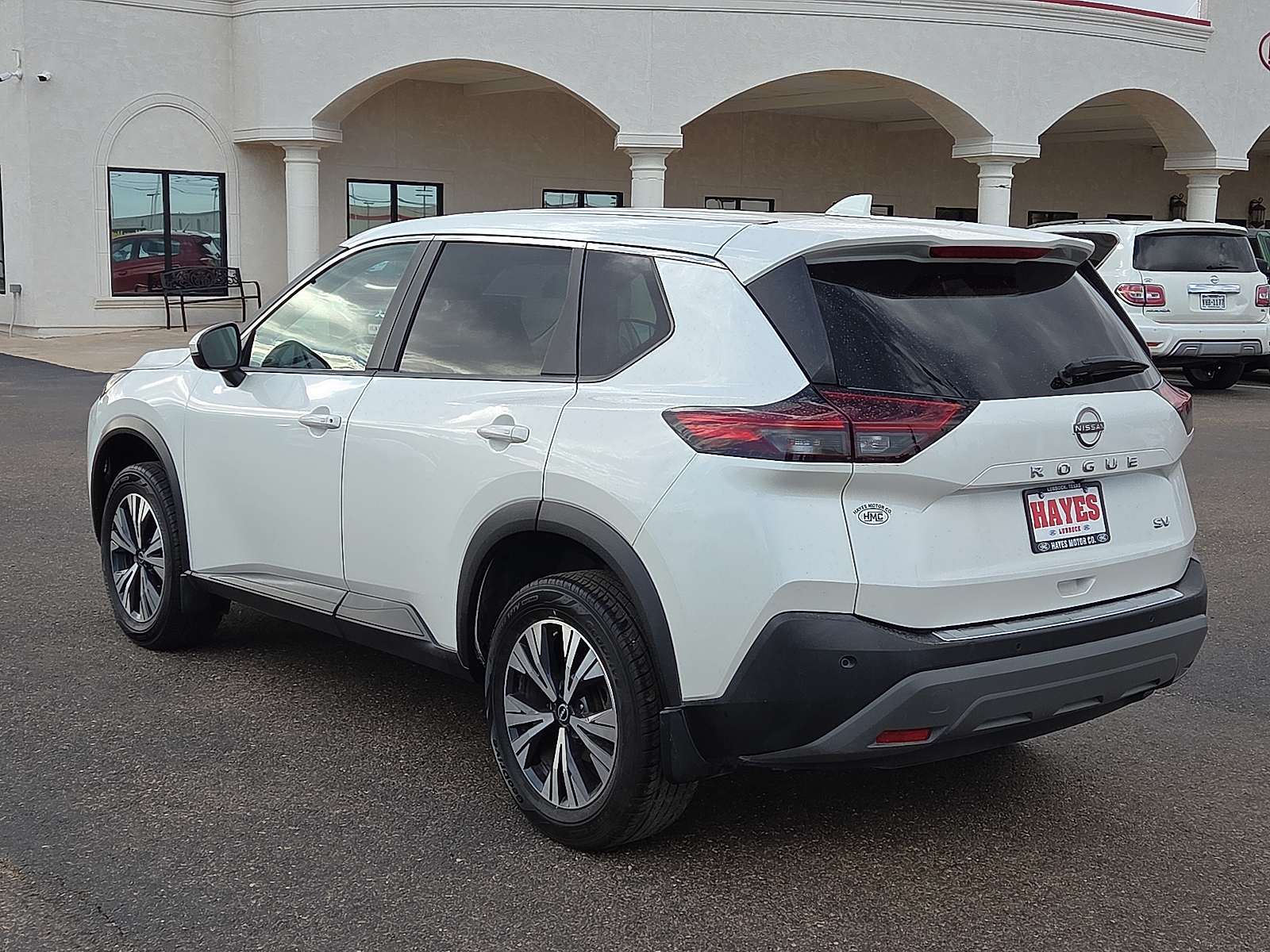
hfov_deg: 42.1
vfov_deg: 32.2
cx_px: 635
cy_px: 476
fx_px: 1651
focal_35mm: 45
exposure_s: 1/2000
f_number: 1.8
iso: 76
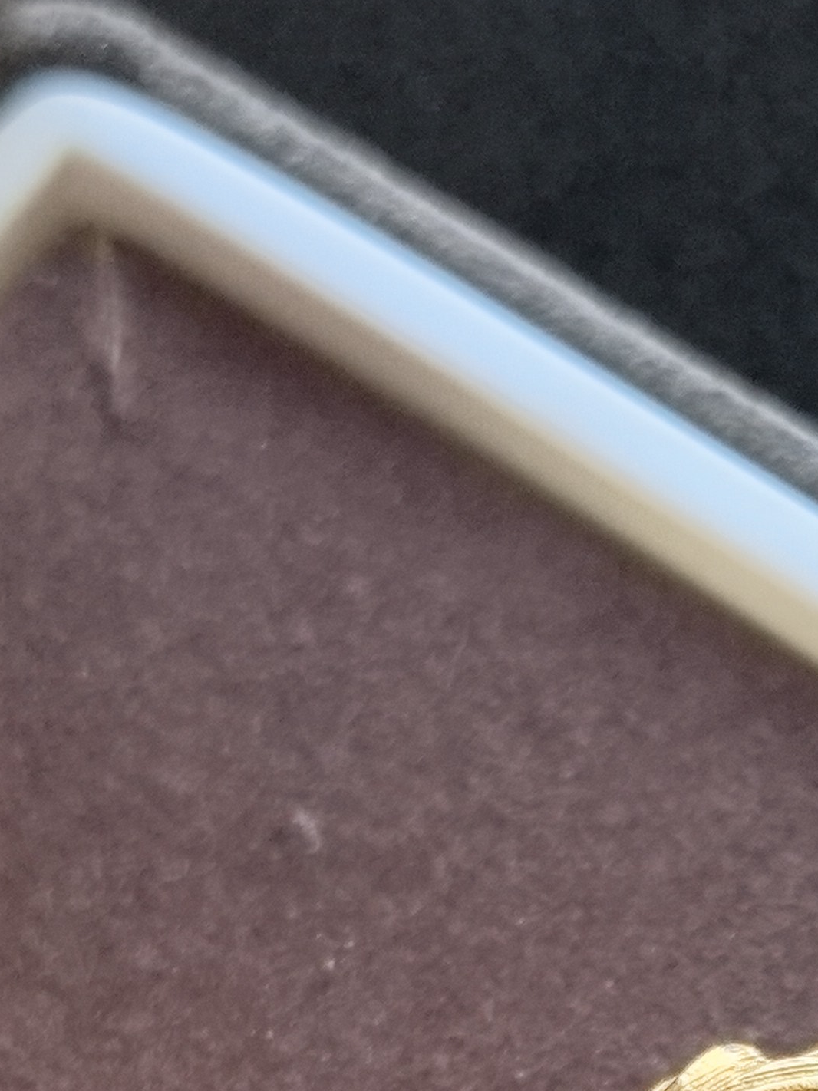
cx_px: 852
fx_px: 3814
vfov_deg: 15.5
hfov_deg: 12.1
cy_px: 1442
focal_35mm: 121
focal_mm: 6.98
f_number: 2
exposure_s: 1/365
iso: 50
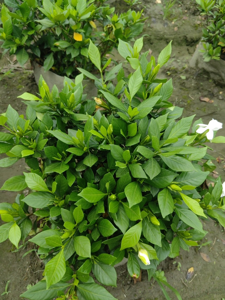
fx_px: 234
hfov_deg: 51.3
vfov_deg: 65.3
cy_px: 150
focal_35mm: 27
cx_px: 112
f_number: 1.9
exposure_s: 1/1209
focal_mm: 5.52
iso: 50
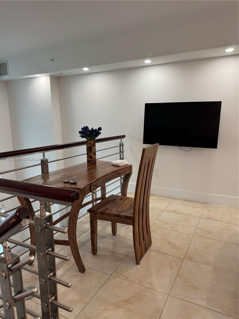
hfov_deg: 56.8
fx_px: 221
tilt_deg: -9.4
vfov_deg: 71.6
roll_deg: +1.3
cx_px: 120
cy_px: 160
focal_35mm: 24
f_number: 1.78
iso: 125
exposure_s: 1/60
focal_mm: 6.76
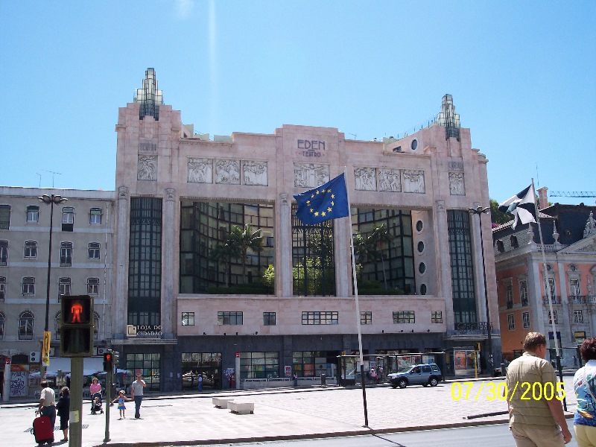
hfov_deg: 49.0
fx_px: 654
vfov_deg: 37.7
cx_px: 298
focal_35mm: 38
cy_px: 224
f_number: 4.8
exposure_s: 1/500
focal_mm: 8
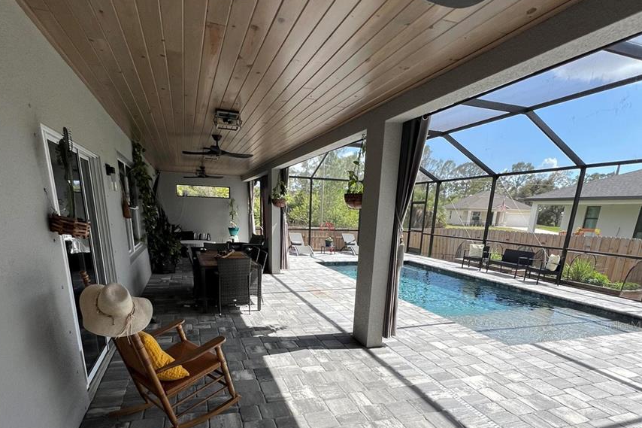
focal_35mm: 19
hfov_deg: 86.9
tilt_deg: -16.5
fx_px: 339
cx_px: 315
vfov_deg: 60.7
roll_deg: -2.7
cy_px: 325
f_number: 1.8
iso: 32
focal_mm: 1.57
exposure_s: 1/853
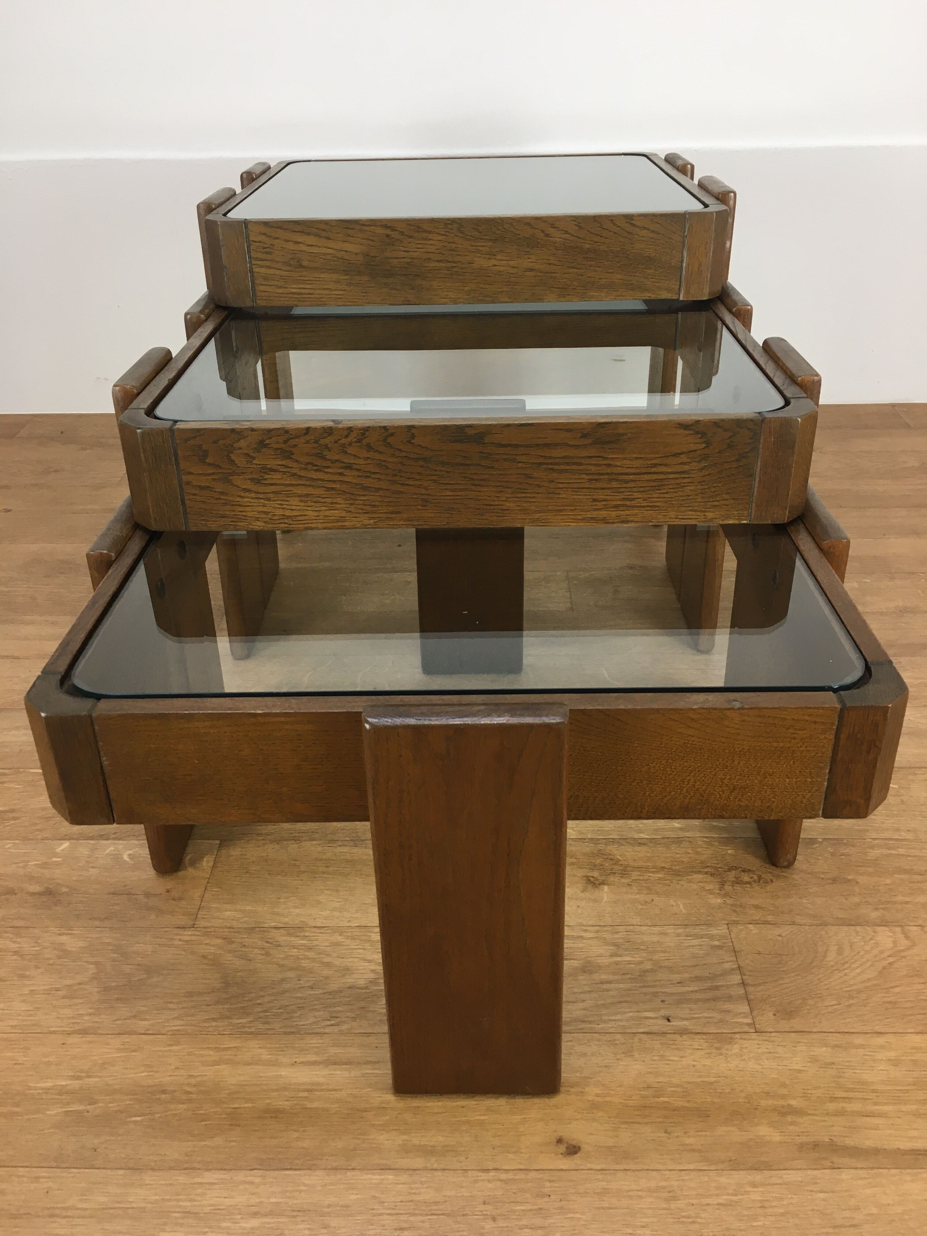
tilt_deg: -30.1
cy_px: 618
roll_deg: +1.4
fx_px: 1035
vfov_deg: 61.7
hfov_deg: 48.2
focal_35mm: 29
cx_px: 464
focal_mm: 4.15
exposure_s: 1/33
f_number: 2.2
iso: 40
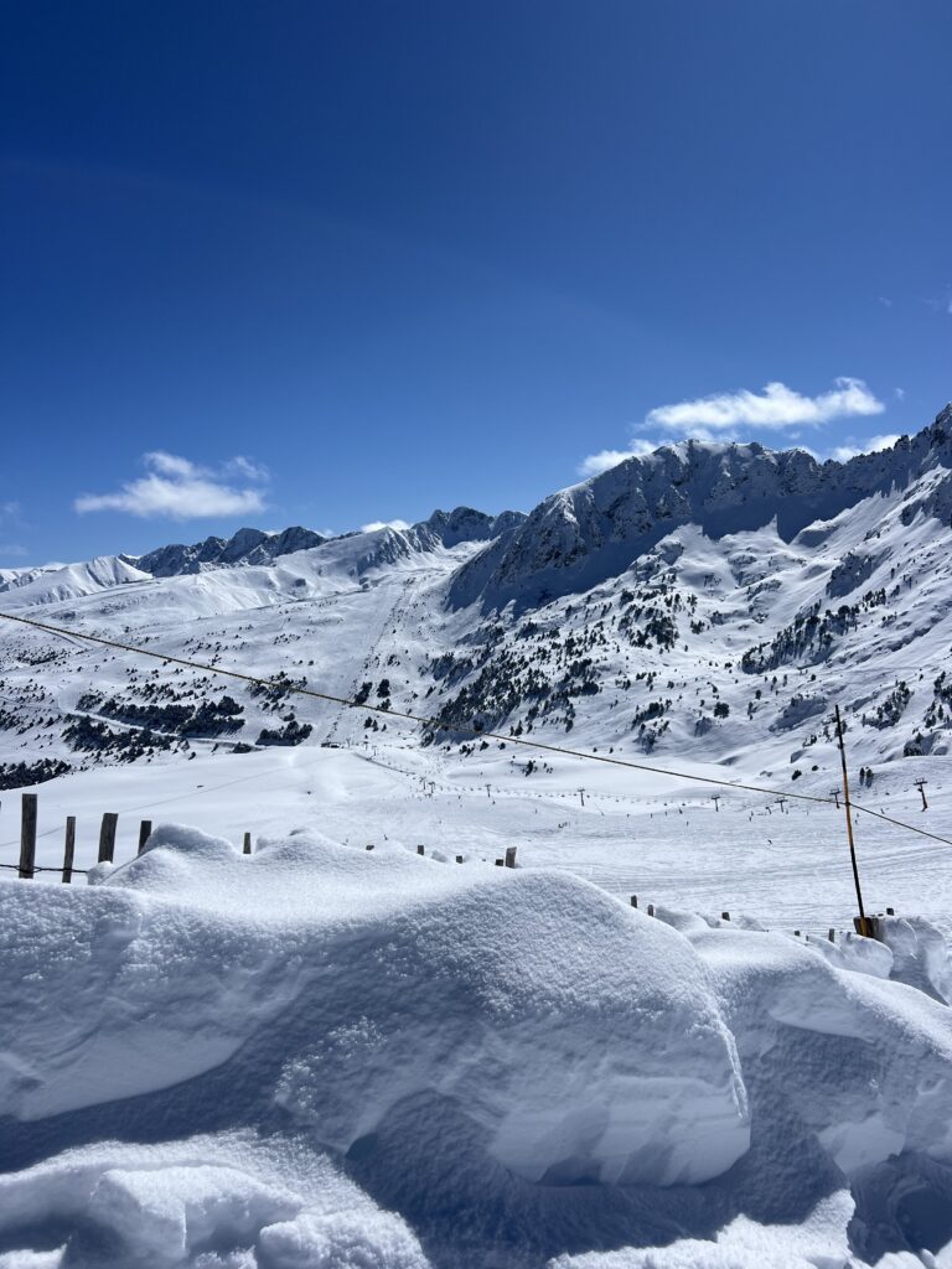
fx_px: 953
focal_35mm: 26
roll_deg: +5.7
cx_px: 476
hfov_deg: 53.1
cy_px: 634
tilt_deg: -4.2
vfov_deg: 67.3
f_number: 1.5
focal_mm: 5.7
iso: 40
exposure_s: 1/16393
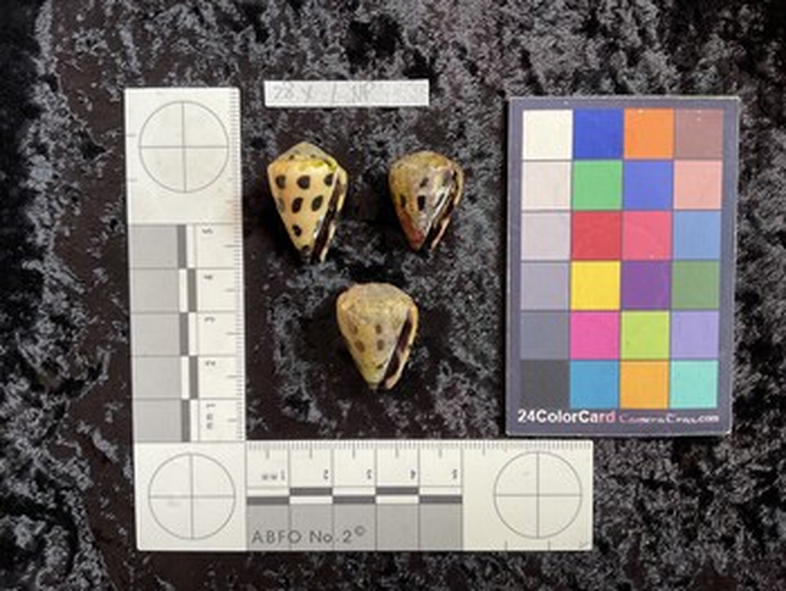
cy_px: 296
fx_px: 659
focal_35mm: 29
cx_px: 393
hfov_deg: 61.6
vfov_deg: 48.3
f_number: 1.8
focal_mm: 3
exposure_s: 1/60
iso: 64
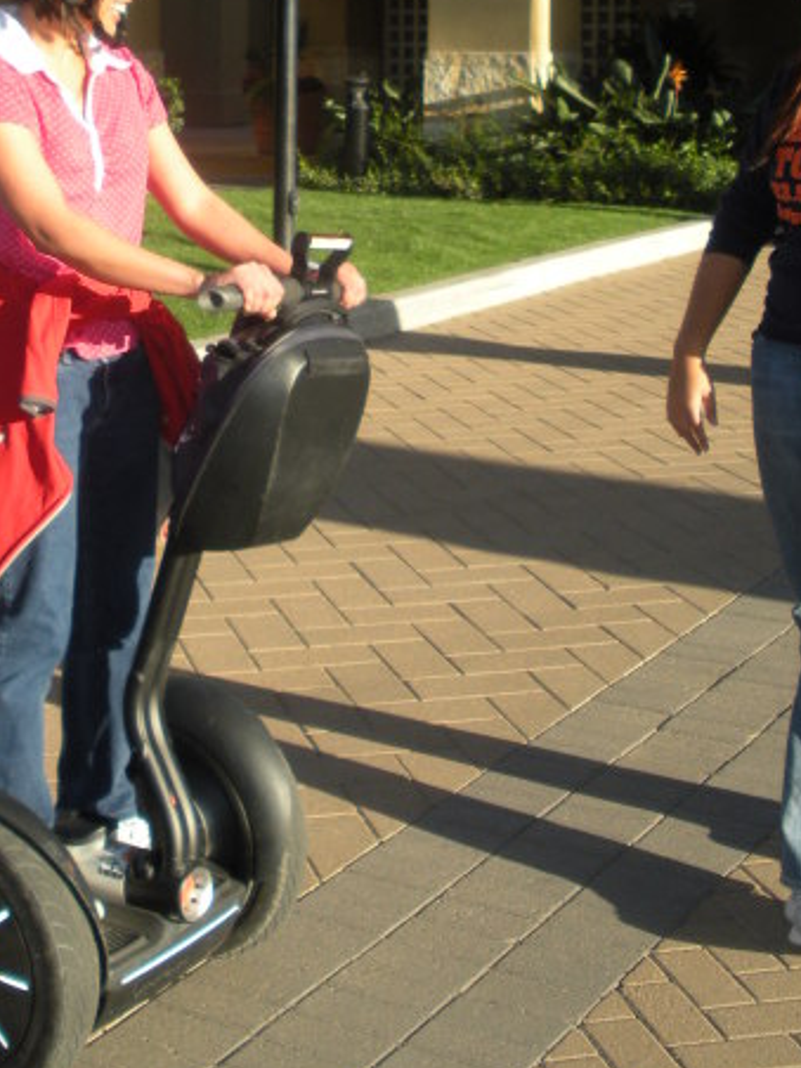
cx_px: 243
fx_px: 2098
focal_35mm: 68
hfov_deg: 21.5
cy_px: 292
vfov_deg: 28.2
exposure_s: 1/359
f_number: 3.5
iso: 88
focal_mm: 6.3
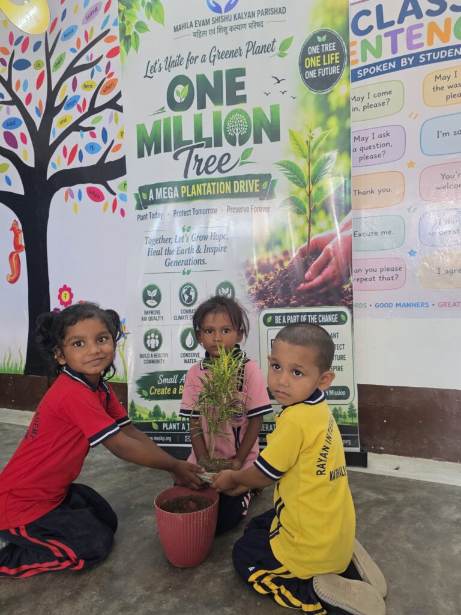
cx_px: 230
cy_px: 308
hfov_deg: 58.9
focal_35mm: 23
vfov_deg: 73.9
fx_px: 408
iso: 500
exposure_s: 1/100
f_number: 1.7
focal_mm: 6.3
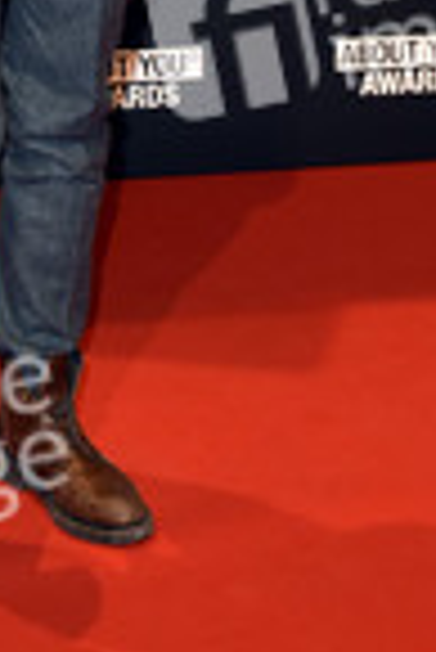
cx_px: -31
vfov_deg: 15.6
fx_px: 2247
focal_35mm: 124
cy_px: -211
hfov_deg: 10.9
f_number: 6.3
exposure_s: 1/125
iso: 1000
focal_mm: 30
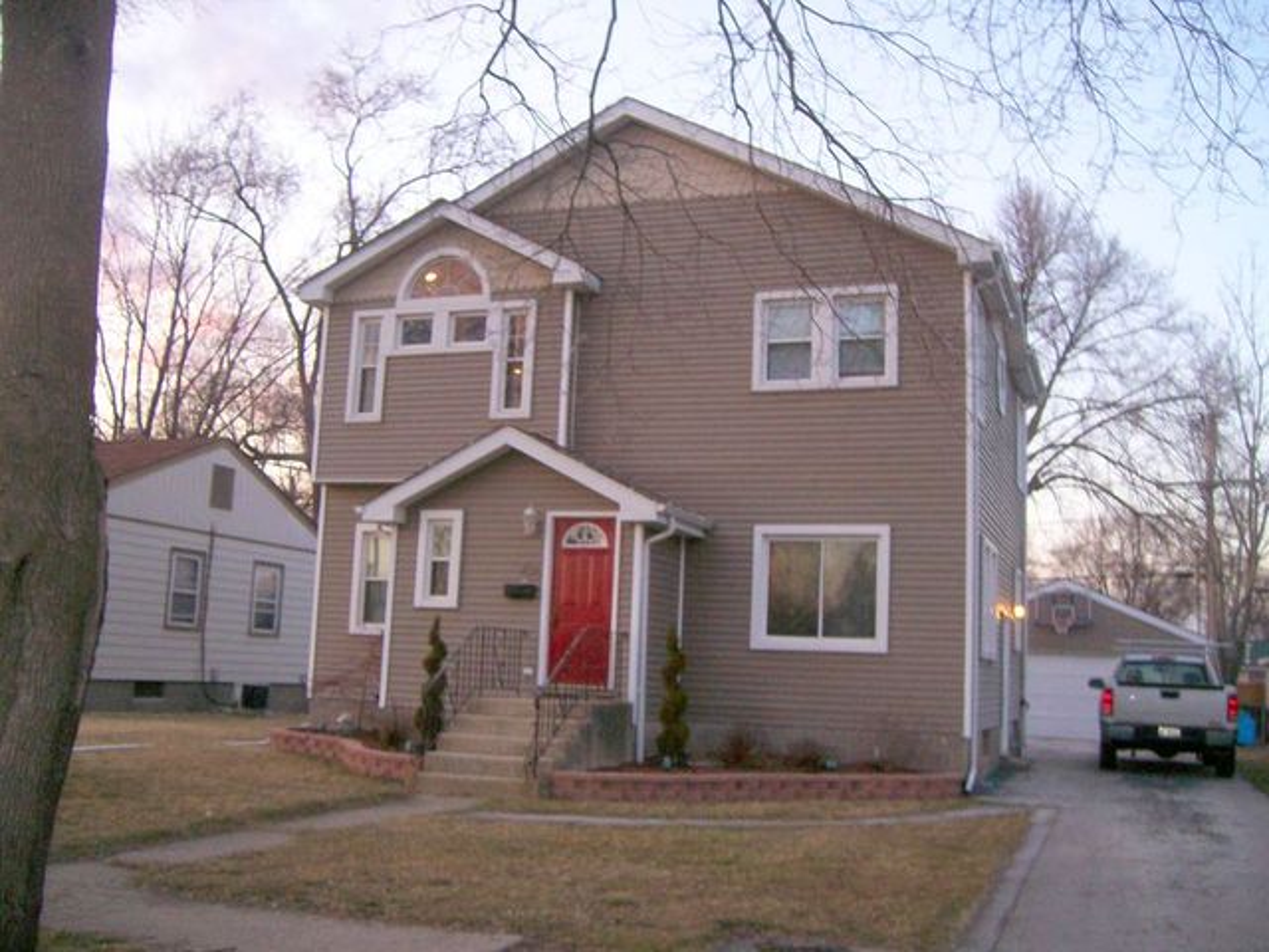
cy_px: 476
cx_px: 634
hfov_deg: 52.6
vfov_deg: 40.7
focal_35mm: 35
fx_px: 1283
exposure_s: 1/64
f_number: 2.8
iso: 200
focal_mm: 5.8
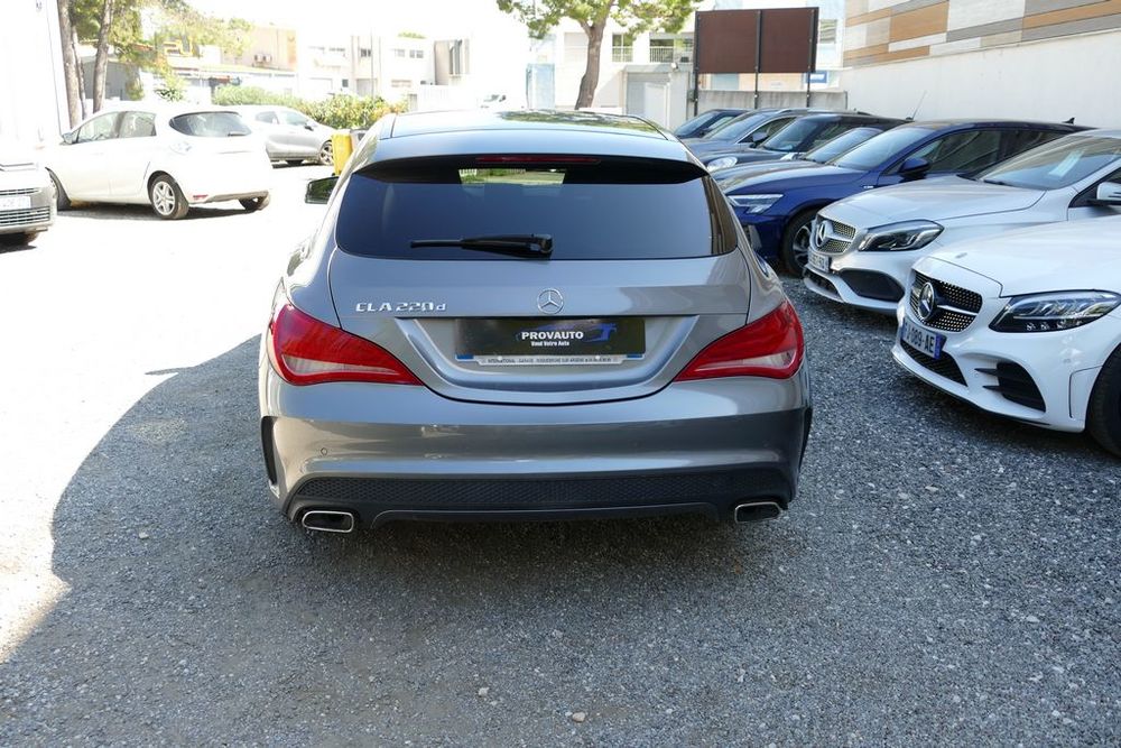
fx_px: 1028
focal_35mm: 33
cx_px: 560
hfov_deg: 57.2
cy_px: 374
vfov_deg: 40.0
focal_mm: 12.12
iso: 125
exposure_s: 1/320
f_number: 3
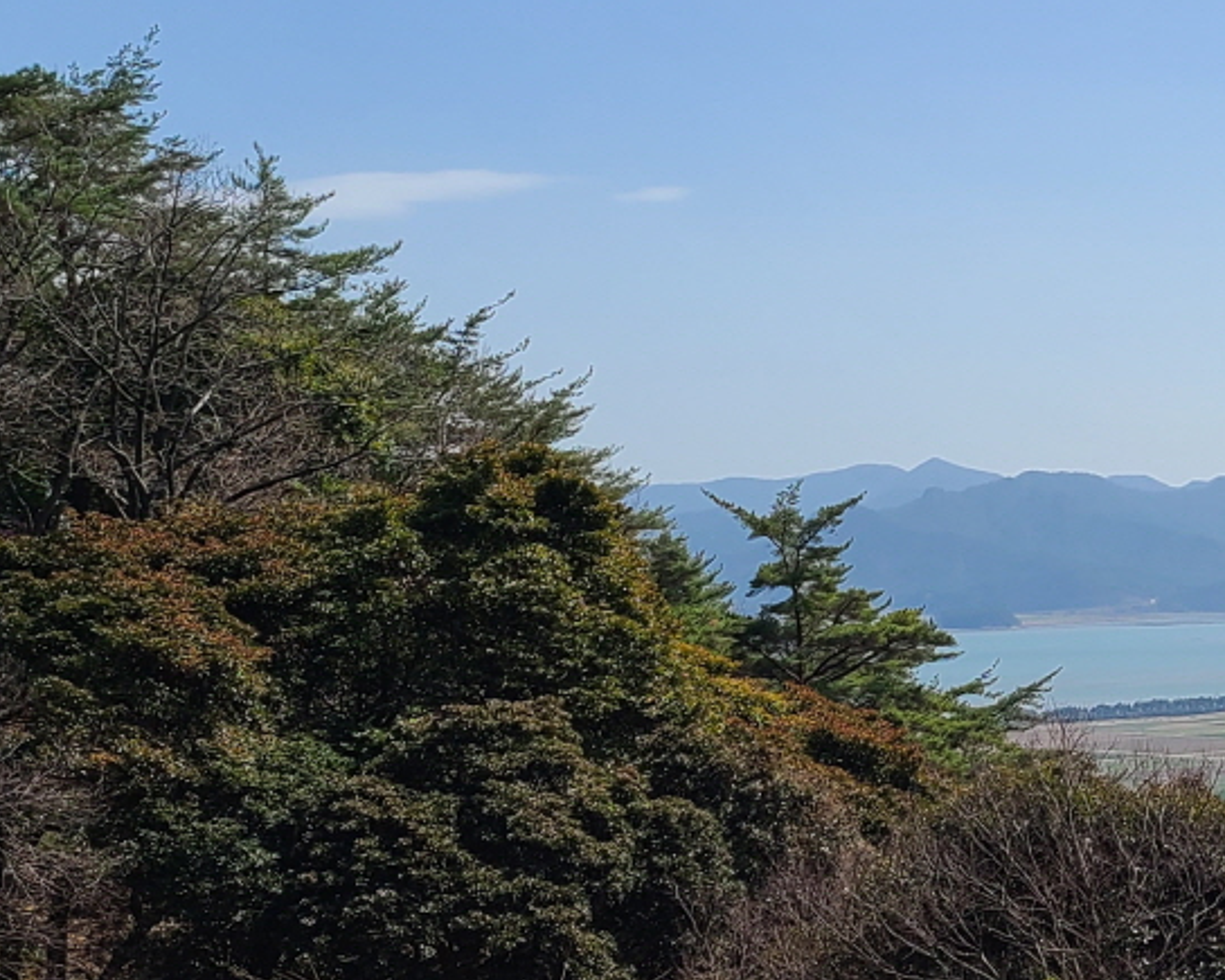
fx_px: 3045
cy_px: 611
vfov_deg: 18.2
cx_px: 1624
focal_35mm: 84
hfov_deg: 20.6
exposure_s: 1/3399
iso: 40
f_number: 1.8
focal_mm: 5.4
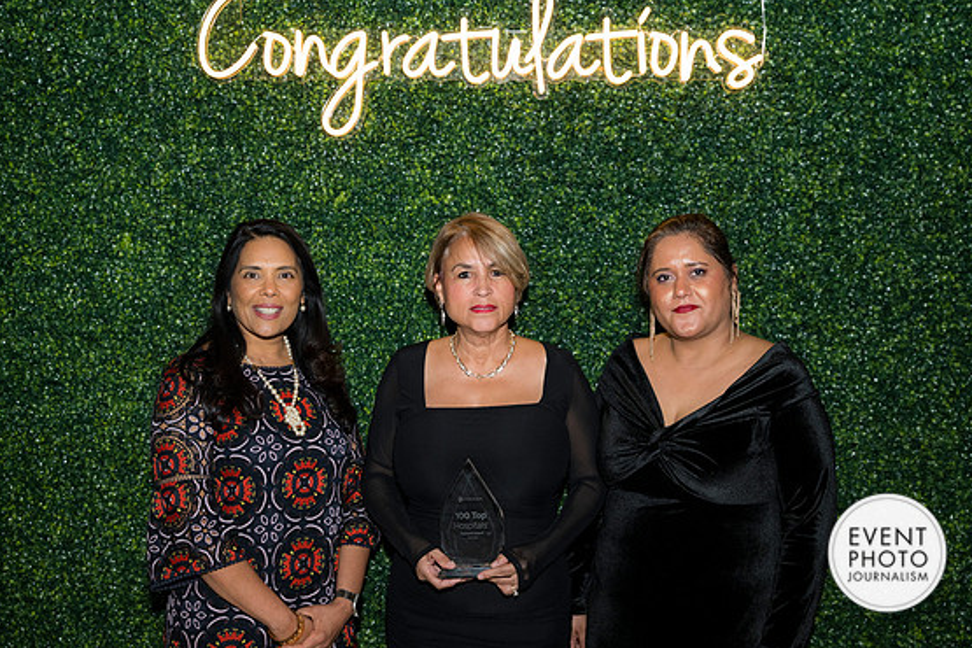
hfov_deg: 42.7
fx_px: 1242
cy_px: 330
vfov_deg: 29.2
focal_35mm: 46
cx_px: 497
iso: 800
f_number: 5
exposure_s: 1/160
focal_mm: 44
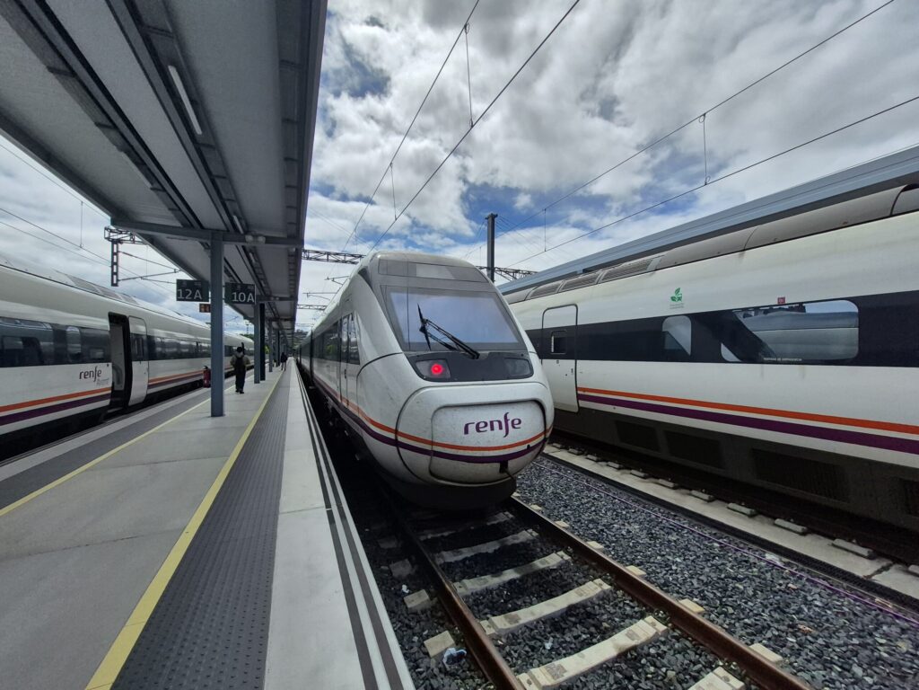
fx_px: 345
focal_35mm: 13
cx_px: 460
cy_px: 345
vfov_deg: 89.9
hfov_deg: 106.2
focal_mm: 1.74
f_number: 2.2
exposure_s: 1/5088
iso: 50
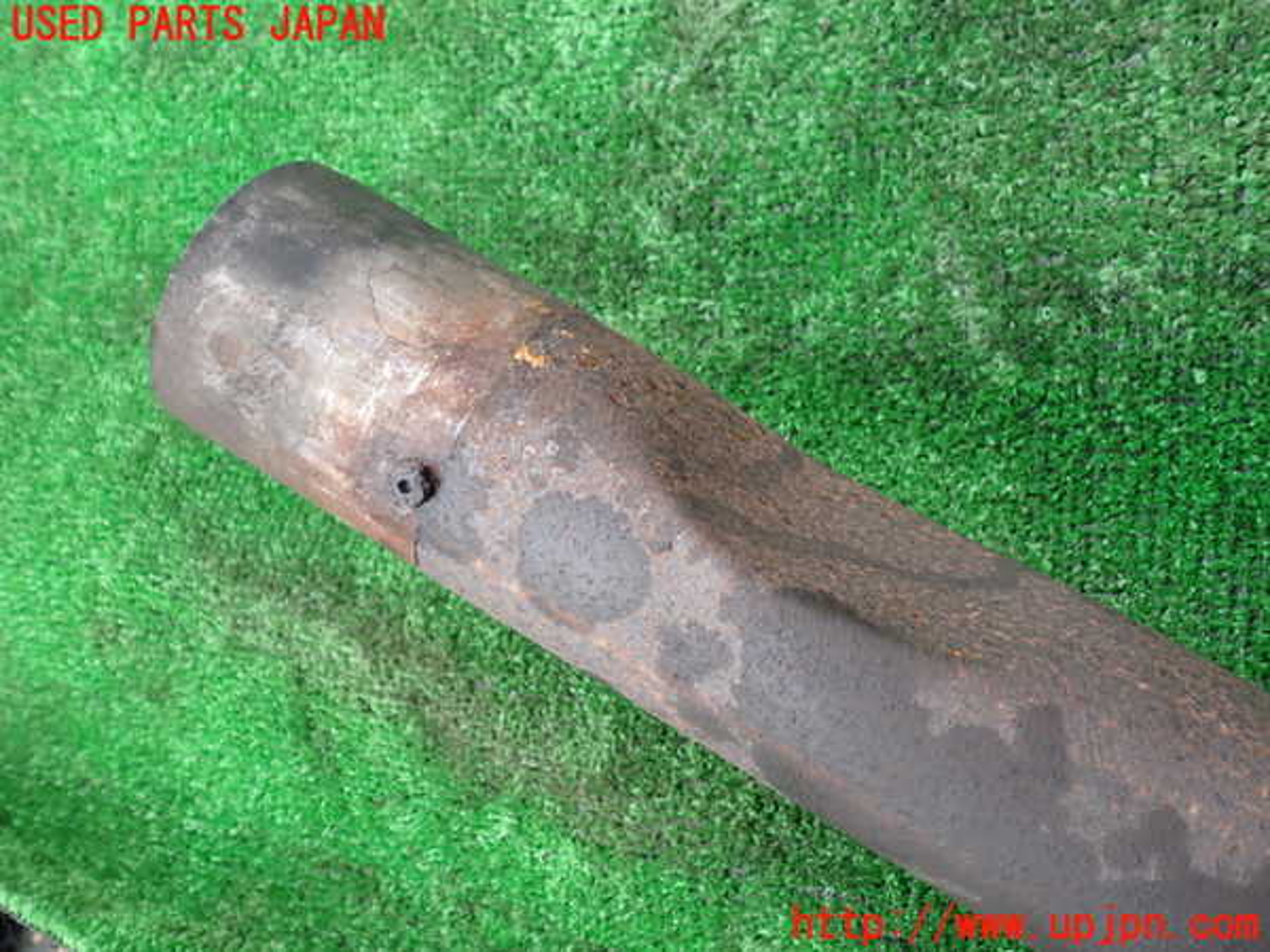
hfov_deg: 60.0
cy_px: 476
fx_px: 1101
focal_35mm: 30
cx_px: 635
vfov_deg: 46.8
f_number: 2.3
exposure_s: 1/100
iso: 100
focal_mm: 5.4
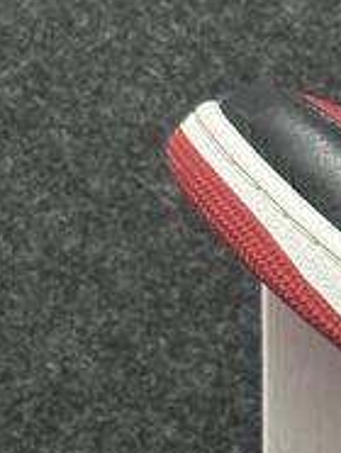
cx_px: 728
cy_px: 739
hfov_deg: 6.9
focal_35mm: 206
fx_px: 2700
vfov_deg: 9.3
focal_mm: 6.86
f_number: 1.78
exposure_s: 1/33
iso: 250
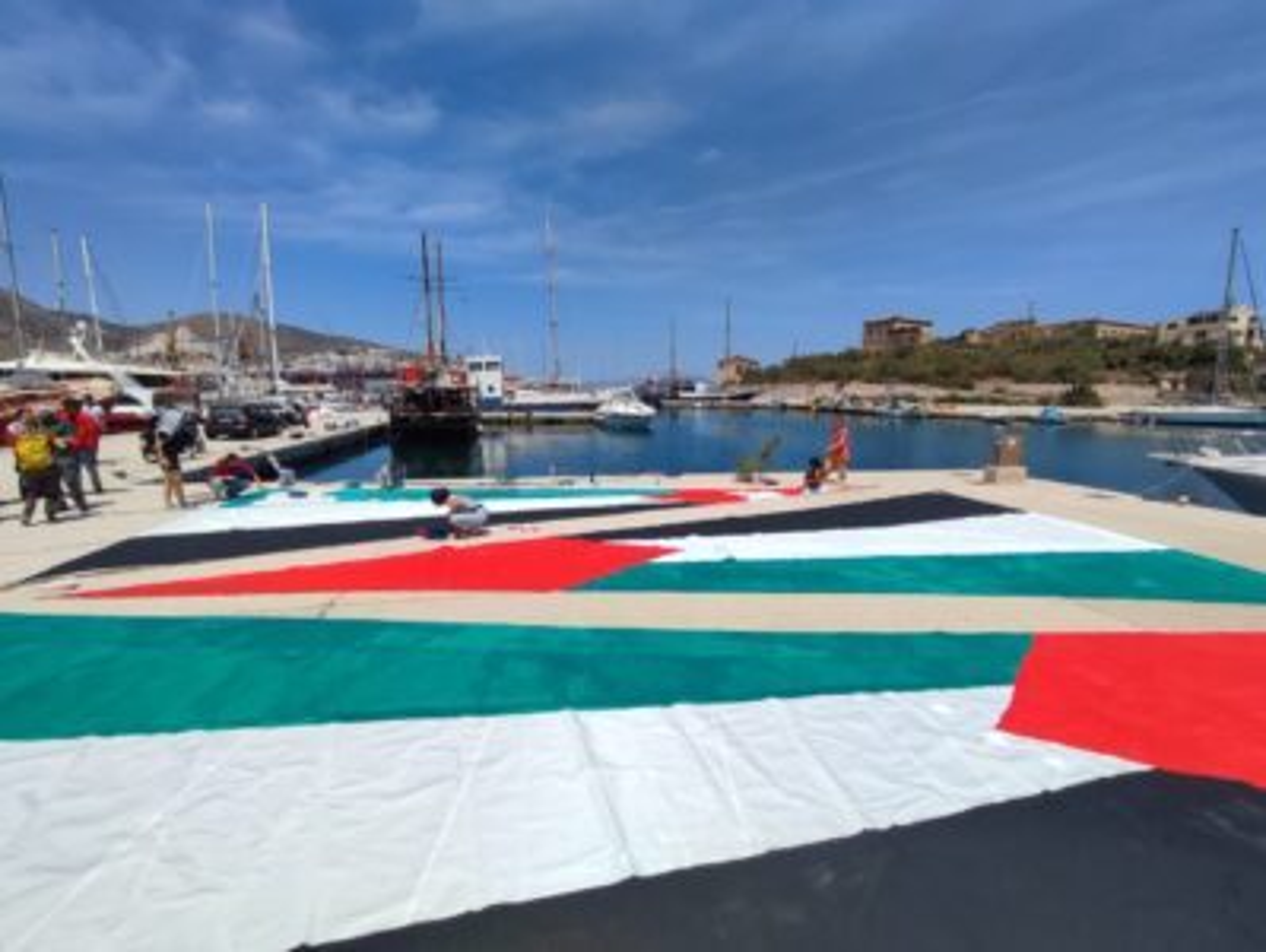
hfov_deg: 94.4
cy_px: 476
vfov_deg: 78.2
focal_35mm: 16
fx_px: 586
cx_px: 633
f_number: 2.2
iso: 50
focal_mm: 1.65
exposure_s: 1/2420
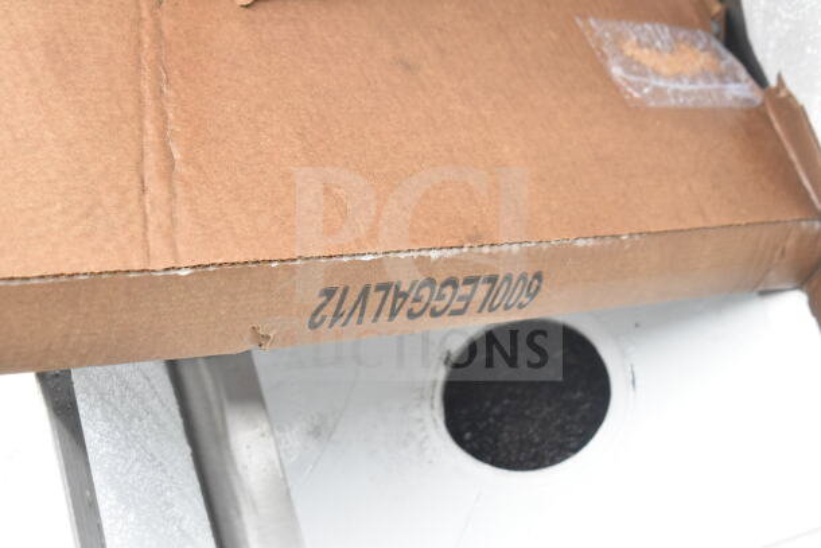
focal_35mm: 82
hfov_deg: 24.6
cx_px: 410
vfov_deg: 16.6
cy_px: 274
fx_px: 1882
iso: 1600
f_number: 8
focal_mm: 55
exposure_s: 1/250
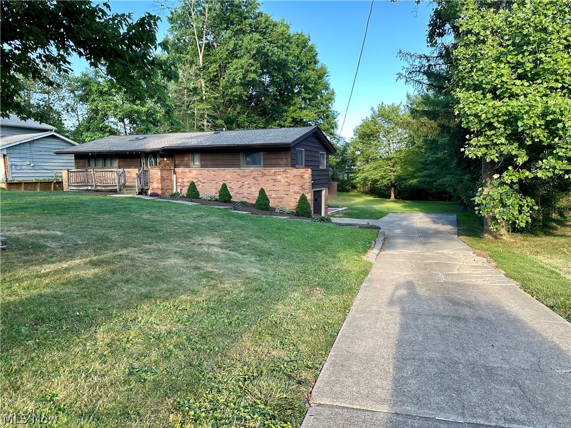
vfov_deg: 56.8
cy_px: 214
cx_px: 286
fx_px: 396
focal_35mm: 24
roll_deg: +0.2
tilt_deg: -6.3
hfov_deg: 71.6
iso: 80
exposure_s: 1/331
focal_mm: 6.86
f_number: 1.78
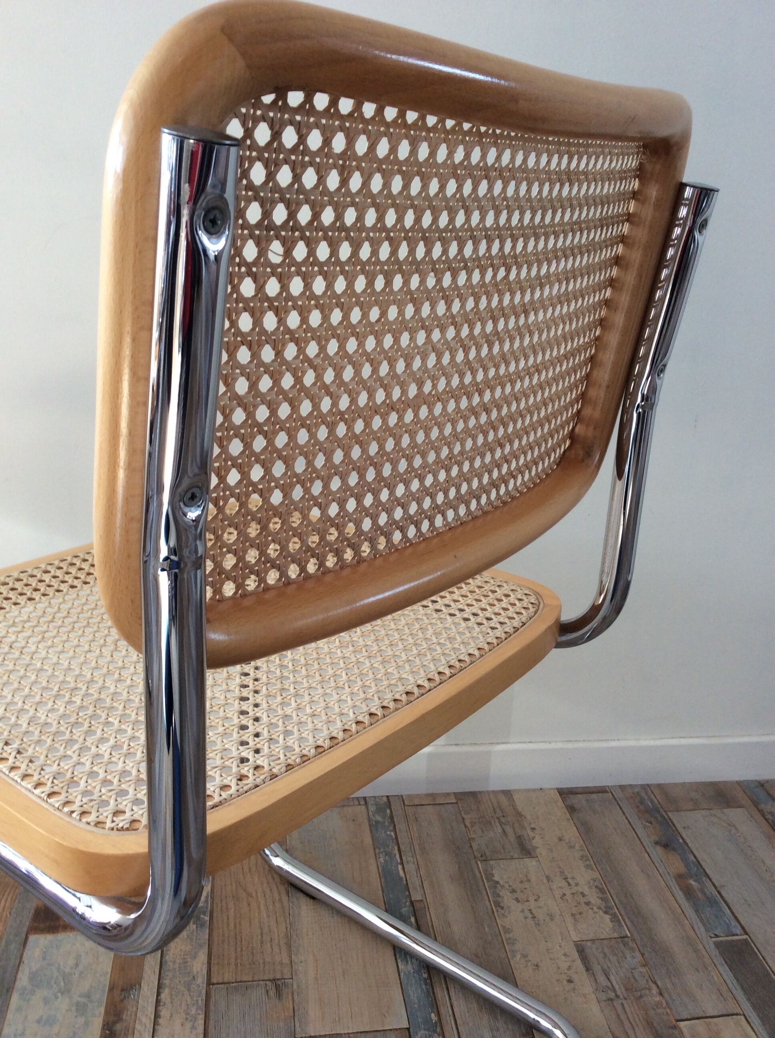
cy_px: 519
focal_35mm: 32
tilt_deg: -19.4
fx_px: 958
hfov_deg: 44.1
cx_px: 388
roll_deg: -1.6
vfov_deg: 56.9
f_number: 2.4
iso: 50
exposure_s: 1/25
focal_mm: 3.3
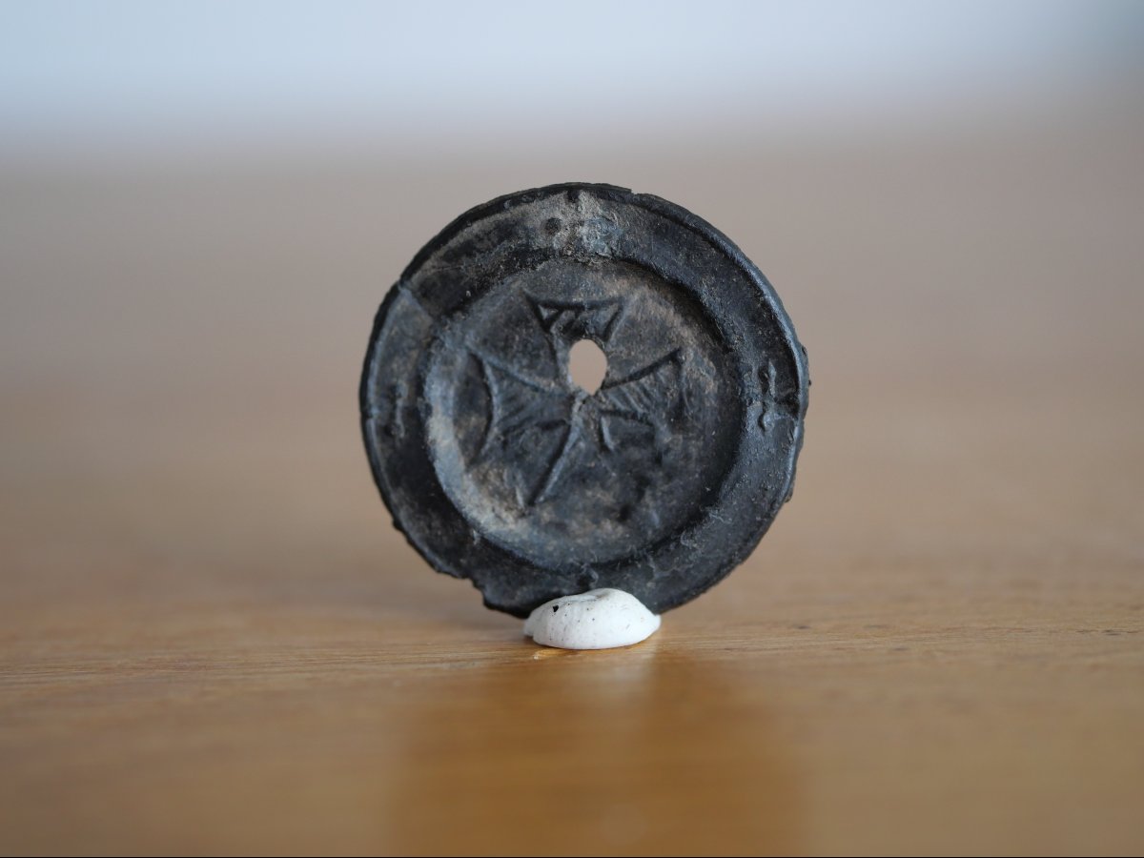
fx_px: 1983
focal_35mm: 60
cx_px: 572
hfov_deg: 32.2
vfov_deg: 24.4
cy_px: 429
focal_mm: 30
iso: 500
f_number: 2.8
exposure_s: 1/60
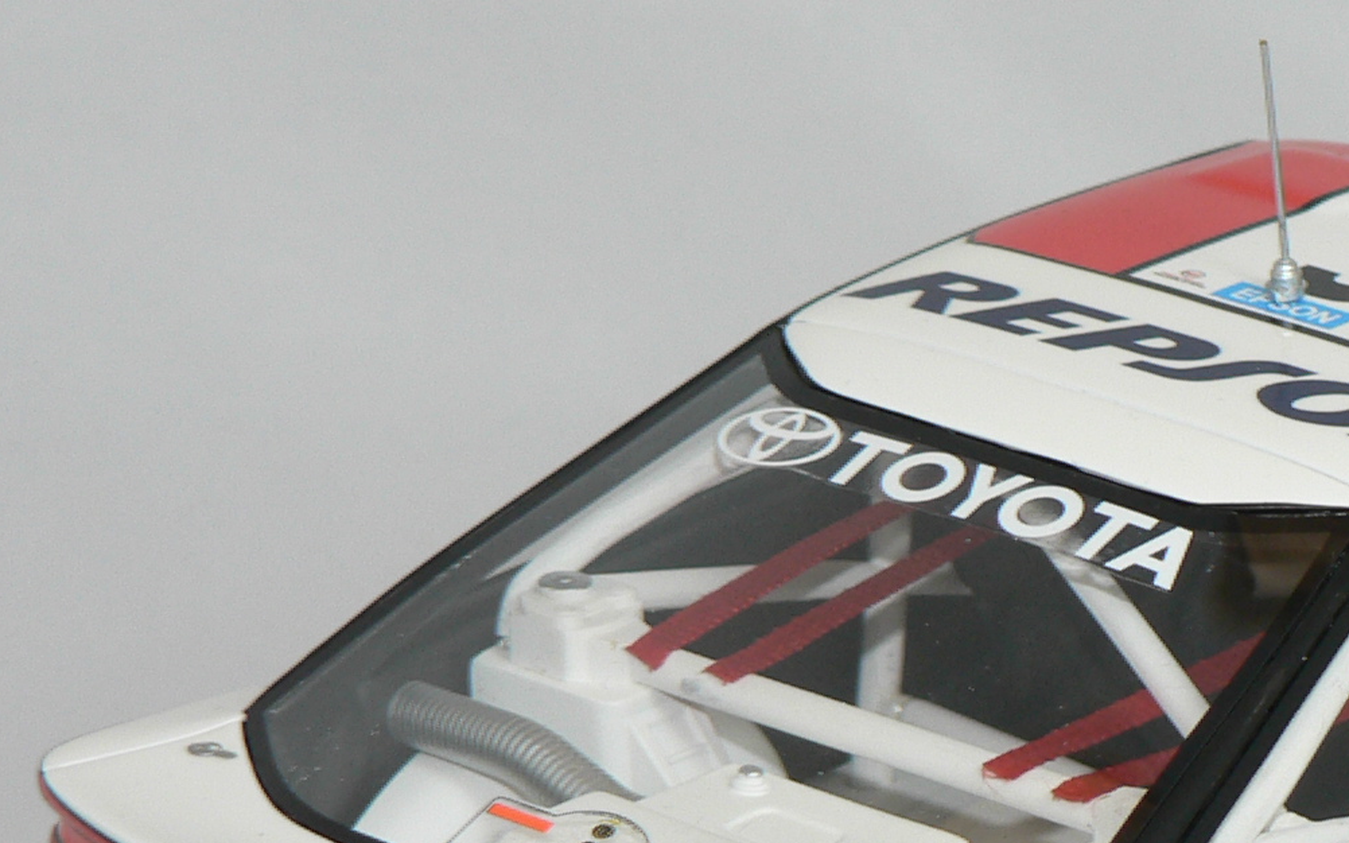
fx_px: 7867
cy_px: 776
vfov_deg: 6.1
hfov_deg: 9.7
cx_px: 1450
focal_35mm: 214
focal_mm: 13.1
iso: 80
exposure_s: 1/60
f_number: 3.2
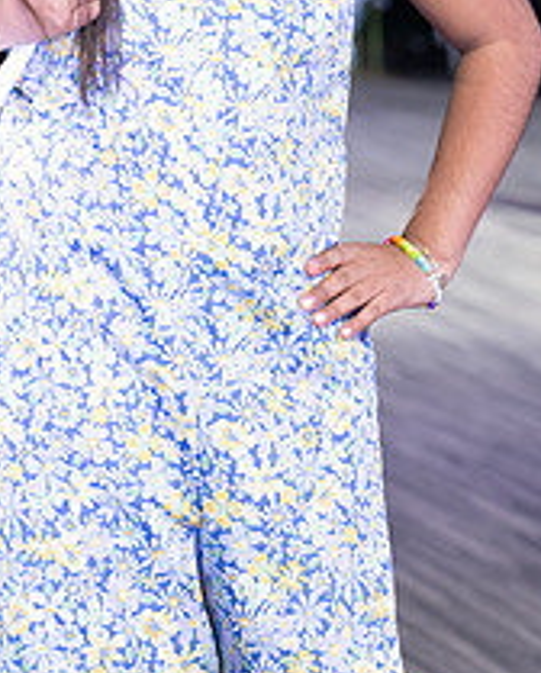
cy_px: 52
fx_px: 4829
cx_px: 209
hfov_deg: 6.4
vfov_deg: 7.9
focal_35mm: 242
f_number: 6.3
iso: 1600
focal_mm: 120
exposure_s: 1/160
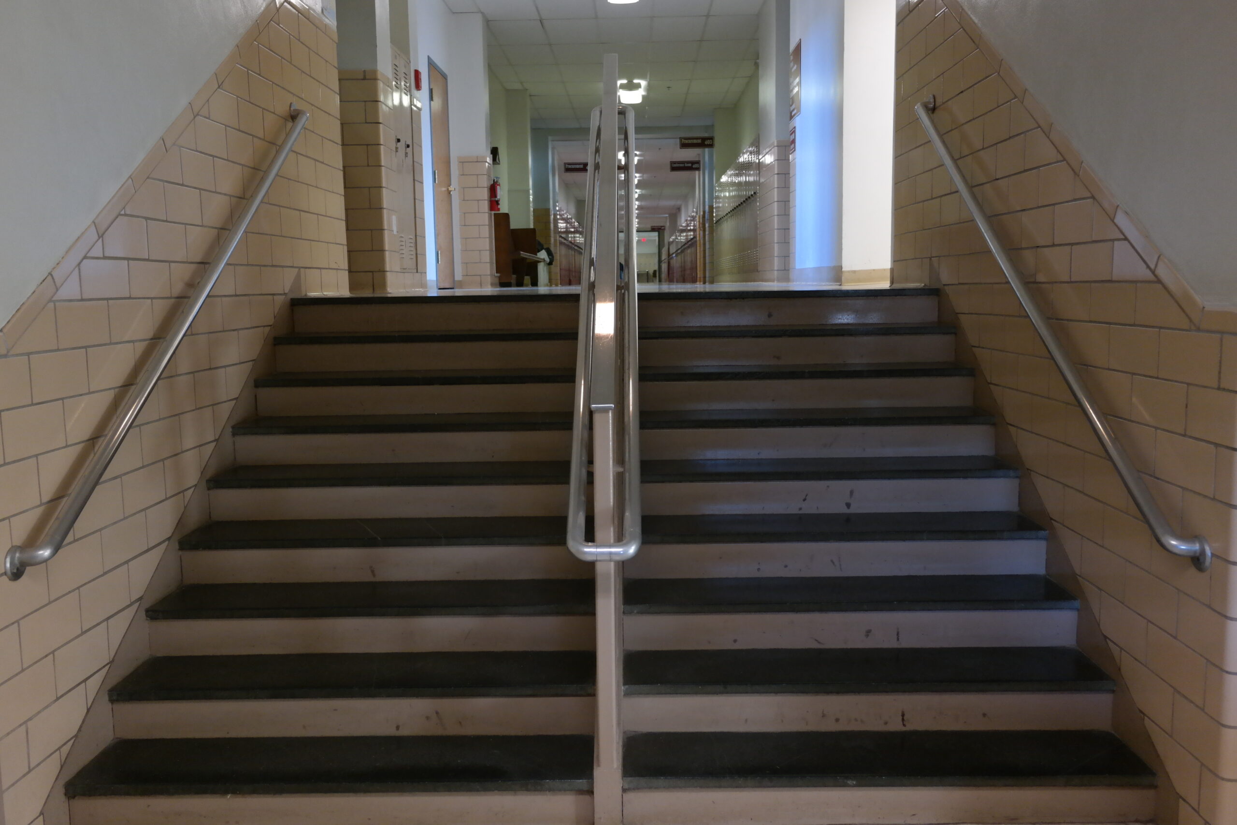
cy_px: 412
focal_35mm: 30
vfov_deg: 43.6
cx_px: 618
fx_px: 1031
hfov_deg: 61.9
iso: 800
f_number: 3.5
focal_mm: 20
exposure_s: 1/40
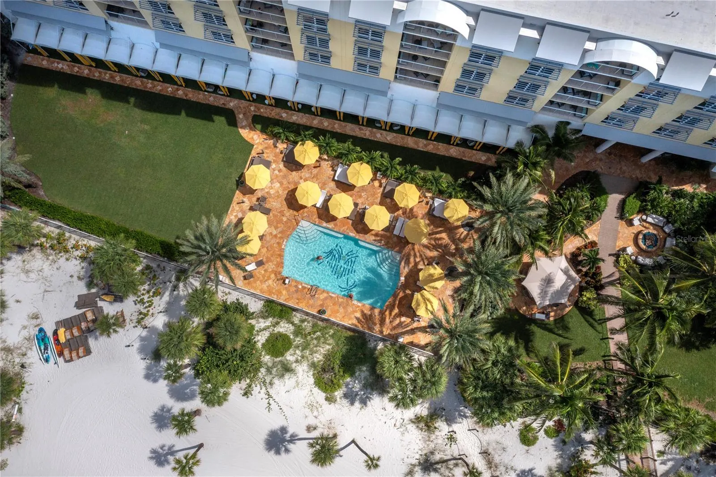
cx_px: 358
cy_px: 238
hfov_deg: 65.5
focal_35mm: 28
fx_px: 557
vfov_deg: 46.4
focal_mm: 10.26
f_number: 7.1
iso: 100
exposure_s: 1/1000
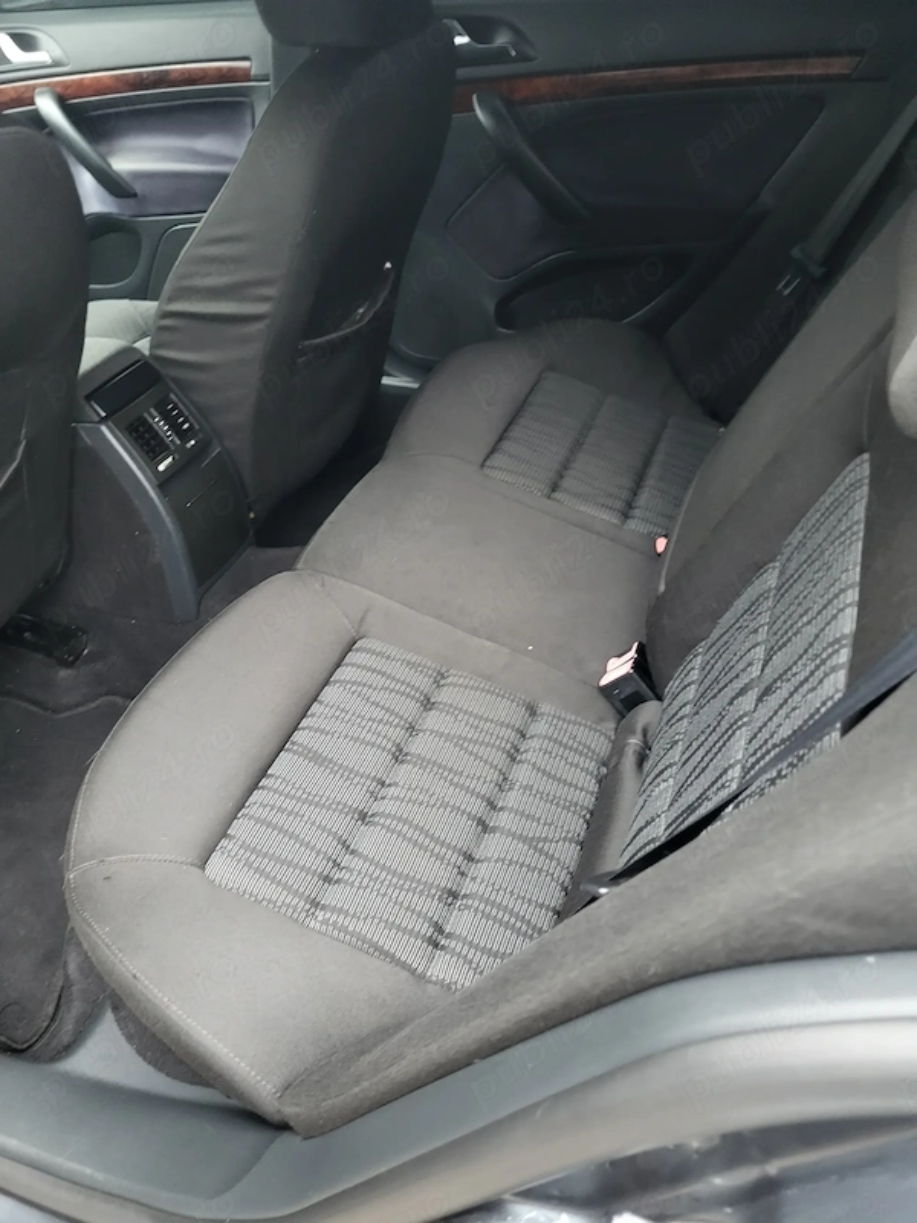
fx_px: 918
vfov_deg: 67.3
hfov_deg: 53.1
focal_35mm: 26
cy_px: 612
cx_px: 458
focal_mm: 5.4
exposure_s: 1/25
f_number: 1.8
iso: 500
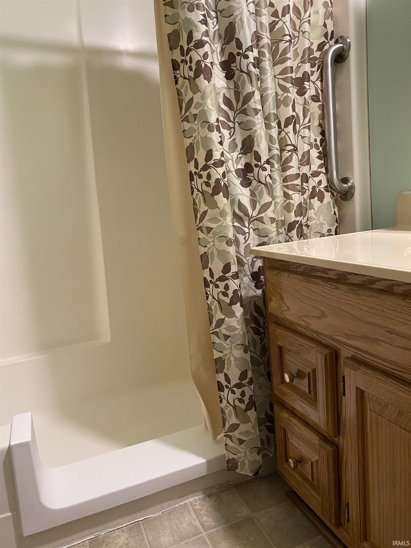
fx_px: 412
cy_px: 274
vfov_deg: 67.3
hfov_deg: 53.1
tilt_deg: -8.5
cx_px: 206
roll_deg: +6.0
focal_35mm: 26
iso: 250
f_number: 1.8
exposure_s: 1/60
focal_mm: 4.25
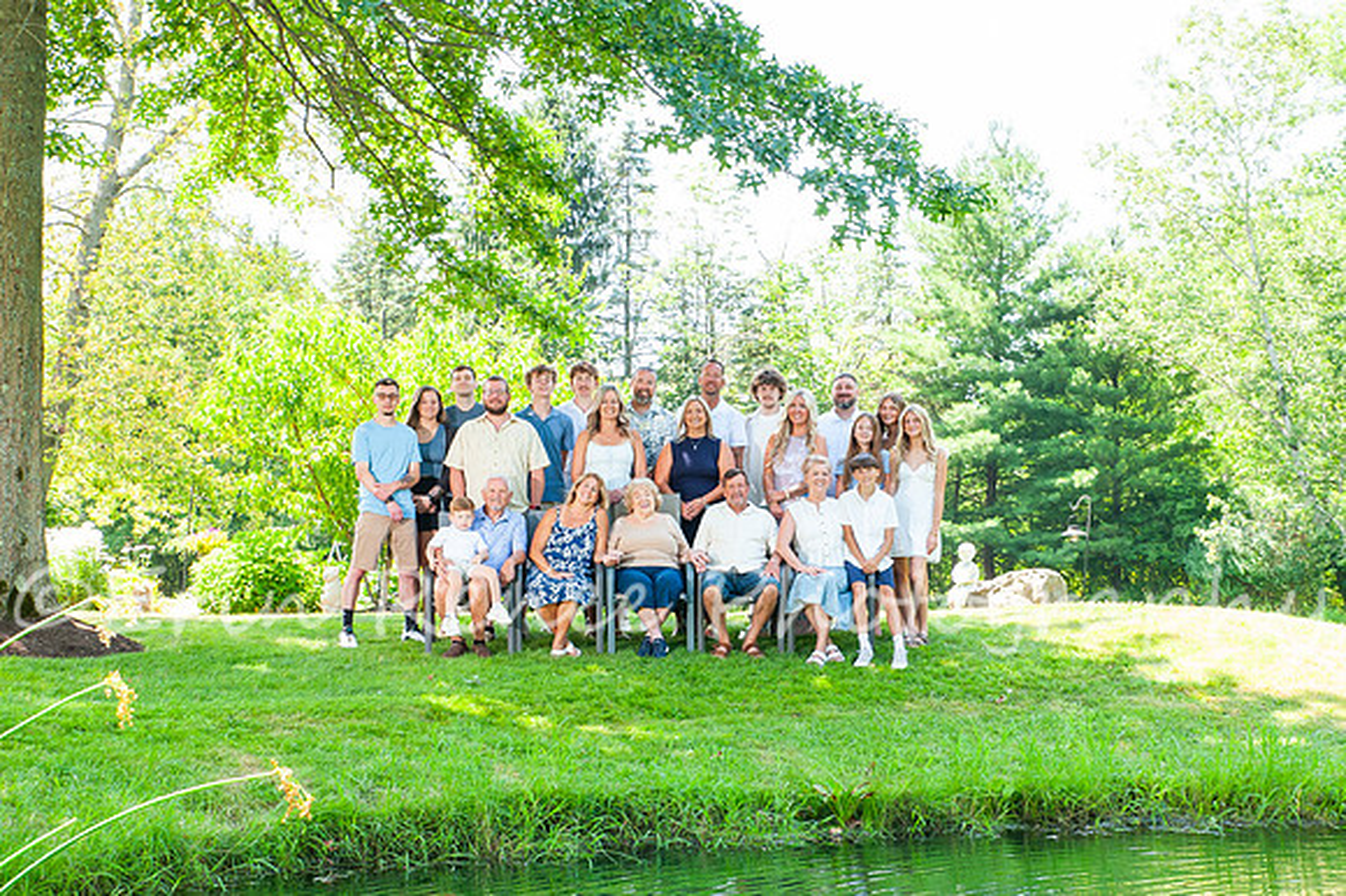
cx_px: 734
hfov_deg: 33.4
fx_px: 2239
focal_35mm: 60
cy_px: 498
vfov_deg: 22.6
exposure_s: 1/100
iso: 800
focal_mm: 48
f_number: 13
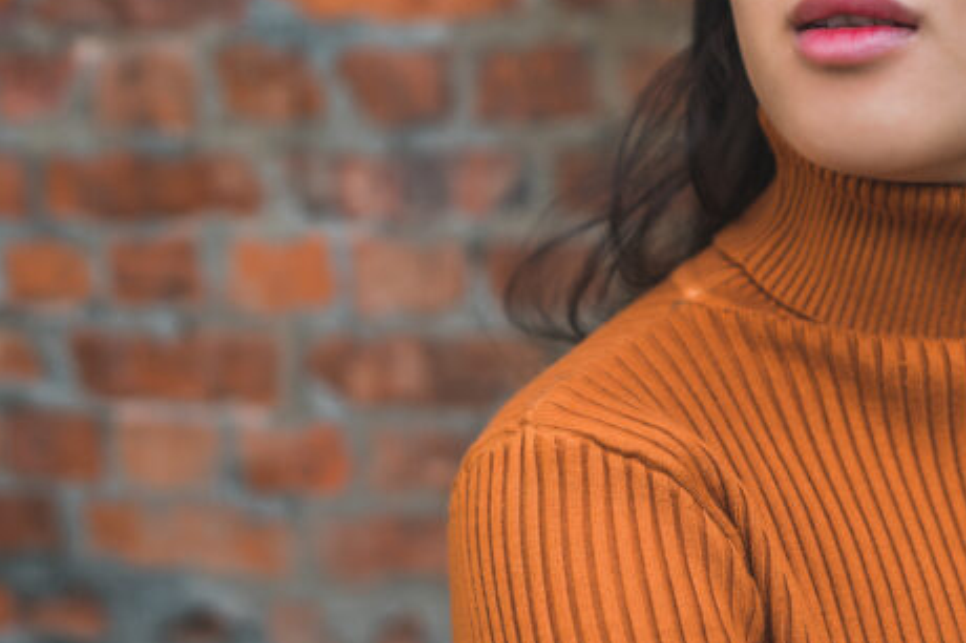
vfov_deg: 17.4
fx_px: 2091
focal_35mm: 78
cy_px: 182
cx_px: 722
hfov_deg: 25.7
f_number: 2.5
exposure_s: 1/500
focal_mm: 35
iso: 100
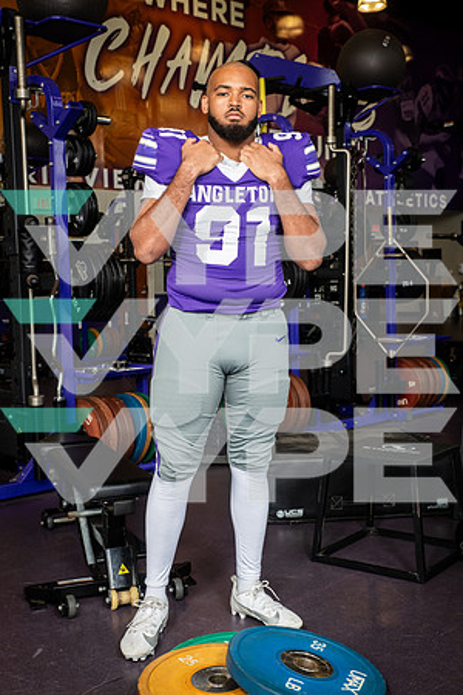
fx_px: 887
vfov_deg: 42.7
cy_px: 348
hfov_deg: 29.2
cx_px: 232
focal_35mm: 46
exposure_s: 1/250
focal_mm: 46
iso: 800
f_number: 7.1
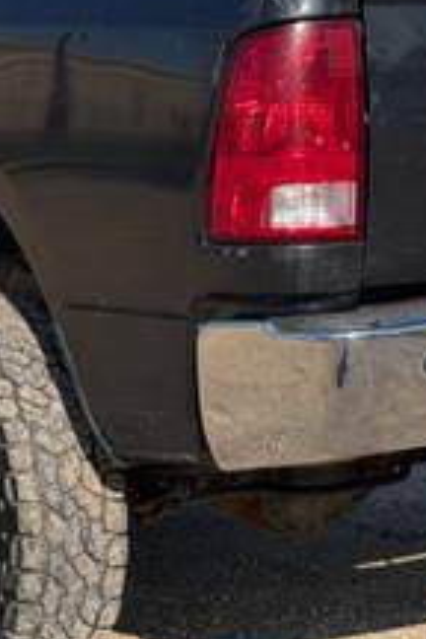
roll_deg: +2.6
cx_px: 92
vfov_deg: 13.8
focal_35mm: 148
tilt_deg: -5.4
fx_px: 2627
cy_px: 198
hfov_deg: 9.3
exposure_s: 1/4587
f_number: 1.78
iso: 64
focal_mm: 6.76
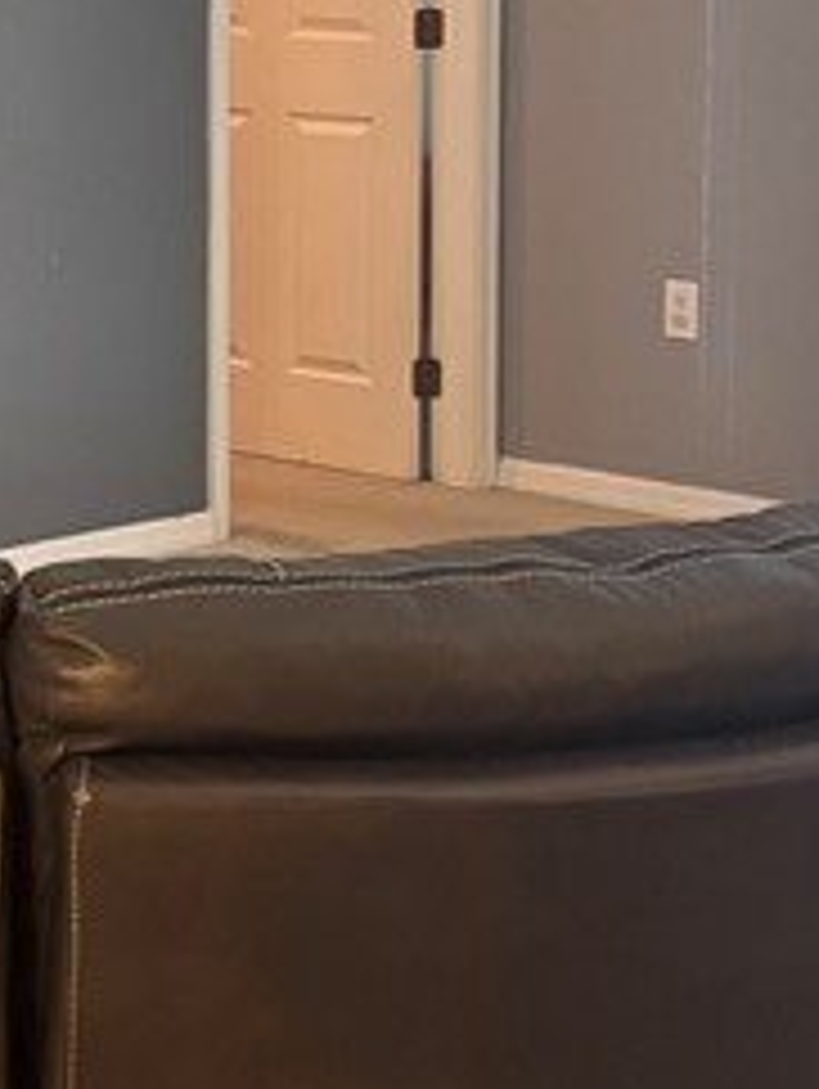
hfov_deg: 13.0
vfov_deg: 17.6
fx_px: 3464
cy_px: 104
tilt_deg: -4.9
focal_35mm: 110
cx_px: -256
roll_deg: -0.2
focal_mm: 5.96
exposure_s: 1/60
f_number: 1.6
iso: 320
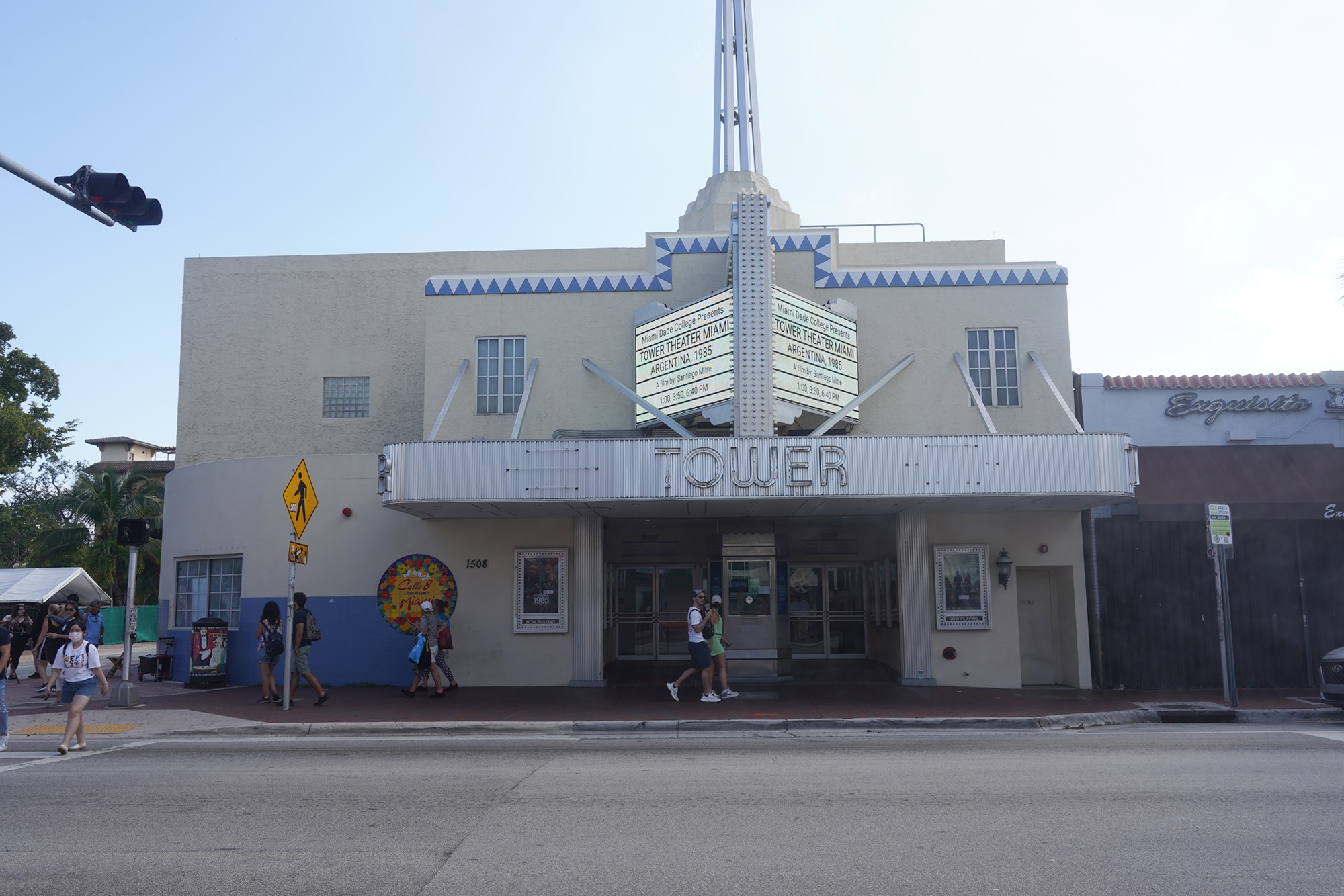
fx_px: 1045
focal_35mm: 28
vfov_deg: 46.4
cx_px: 672
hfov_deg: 65.5
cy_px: 448
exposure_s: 1/100
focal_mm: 28
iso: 100
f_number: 11
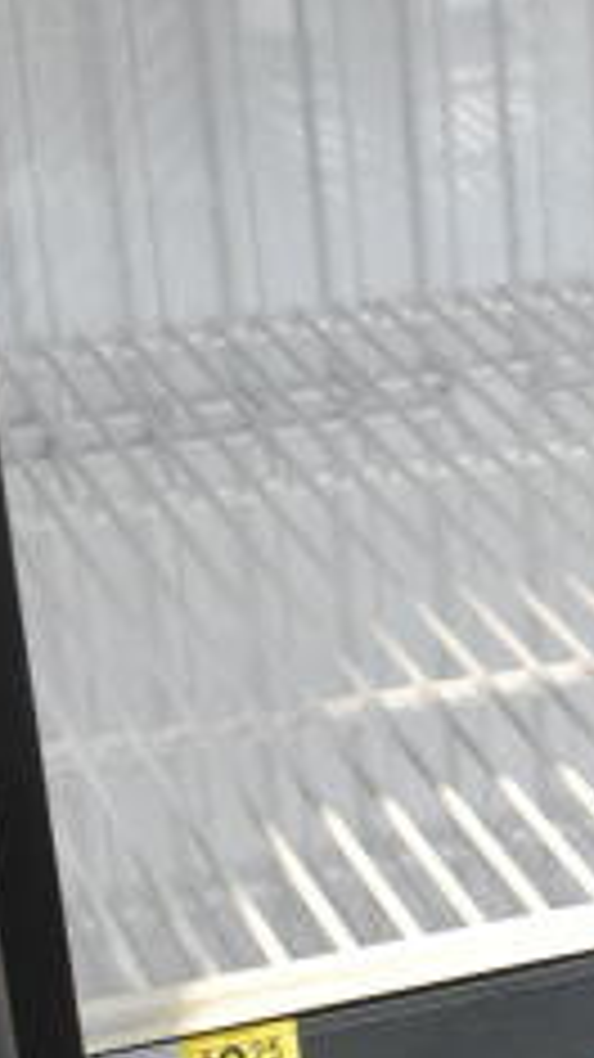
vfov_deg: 19.3
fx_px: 3083
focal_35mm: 110
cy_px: 788
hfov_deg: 10.2
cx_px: 1166
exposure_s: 1/60
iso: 1600
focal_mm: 18
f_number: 4
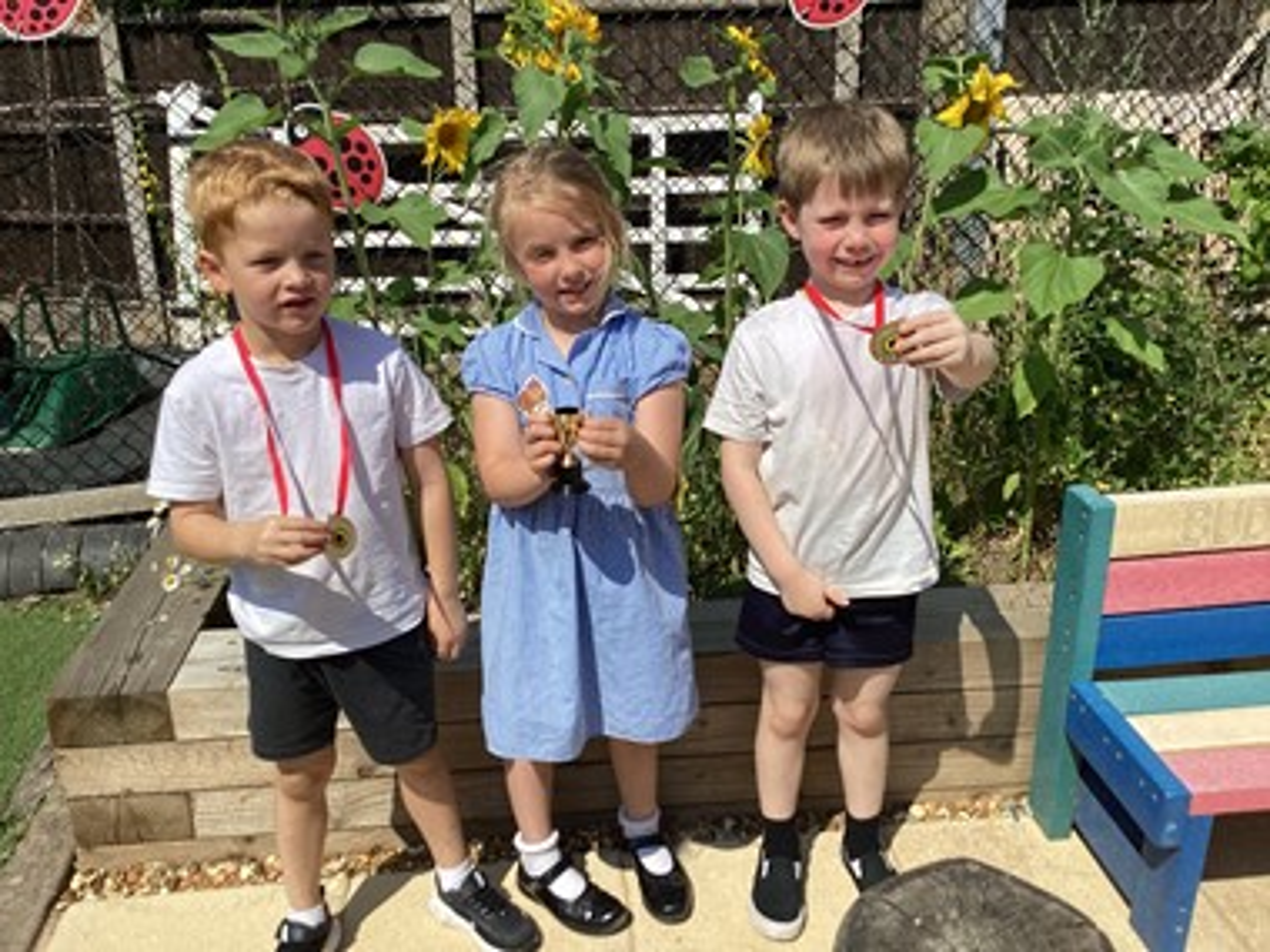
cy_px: 476
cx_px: 635
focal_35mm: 31
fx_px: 1137
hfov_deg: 58.4
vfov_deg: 45.4
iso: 25
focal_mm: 3.3
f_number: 2.4
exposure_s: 1/1942
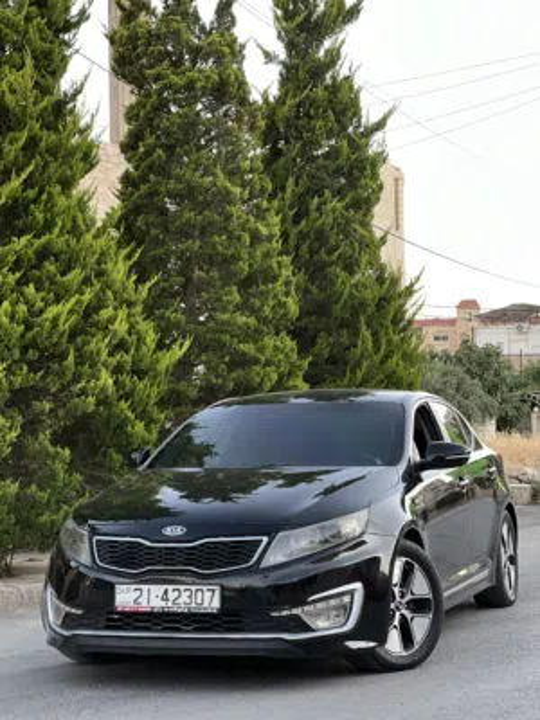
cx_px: 270
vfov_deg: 25.3
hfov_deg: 19.1
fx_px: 1602
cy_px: 360
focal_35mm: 77
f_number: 2.8
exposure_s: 1/26
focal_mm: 9
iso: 400
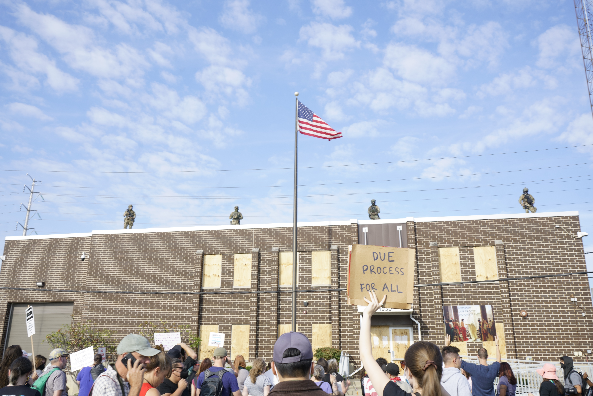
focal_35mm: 32
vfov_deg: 41.1
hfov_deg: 58.7
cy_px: 198
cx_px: 296
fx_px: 527
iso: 125
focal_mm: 32
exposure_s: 1/125
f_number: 9
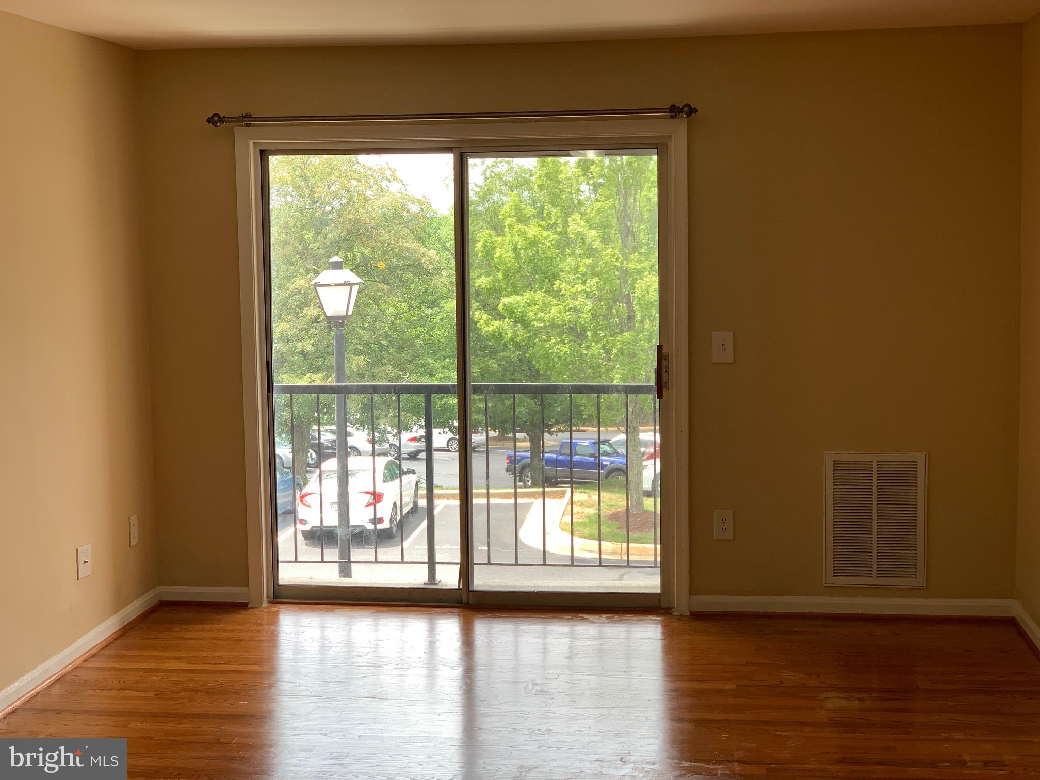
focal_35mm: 52
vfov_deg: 28.0
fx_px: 1562
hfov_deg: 36.8
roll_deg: +0.7
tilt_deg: -4.2
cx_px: 520
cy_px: 390
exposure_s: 1/120
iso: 16
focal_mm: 6
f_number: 2.4
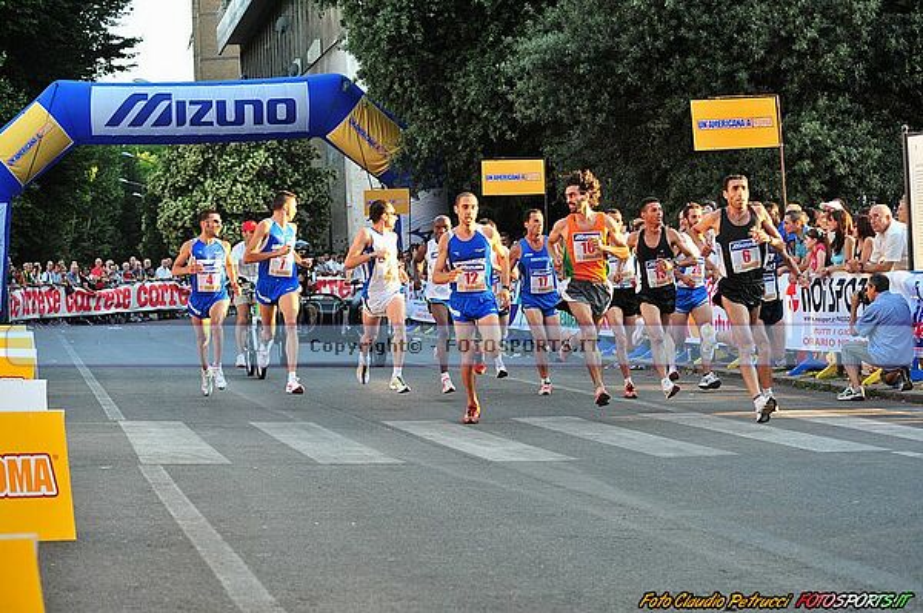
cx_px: 462
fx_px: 2049
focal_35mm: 80
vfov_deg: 17.0
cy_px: 306
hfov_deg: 25.4
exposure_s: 1/400
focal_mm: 80
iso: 1600
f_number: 7.1
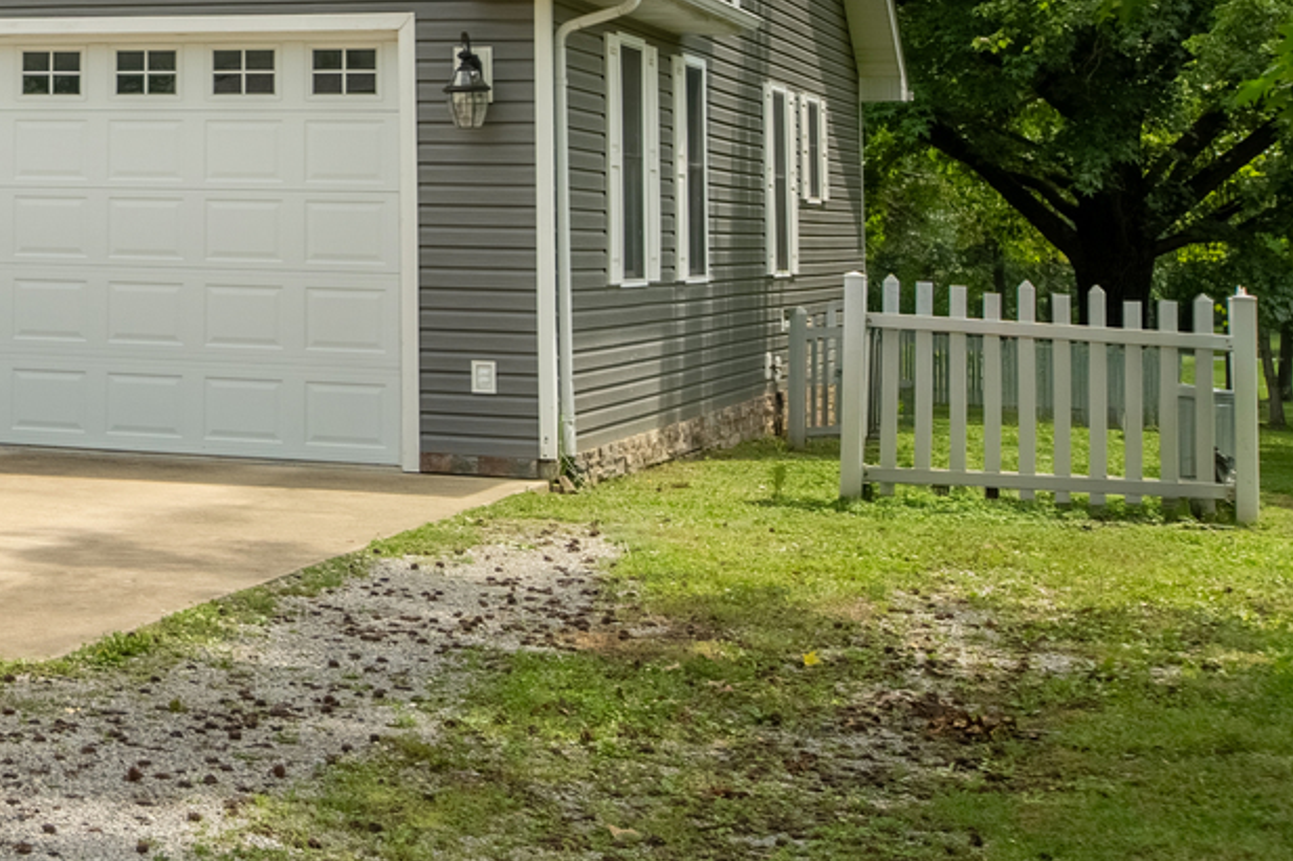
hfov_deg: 22.0
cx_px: -344
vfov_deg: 15.8
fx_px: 3016
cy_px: -86
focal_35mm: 84
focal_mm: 32
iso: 640
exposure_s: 1/8000
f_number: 8
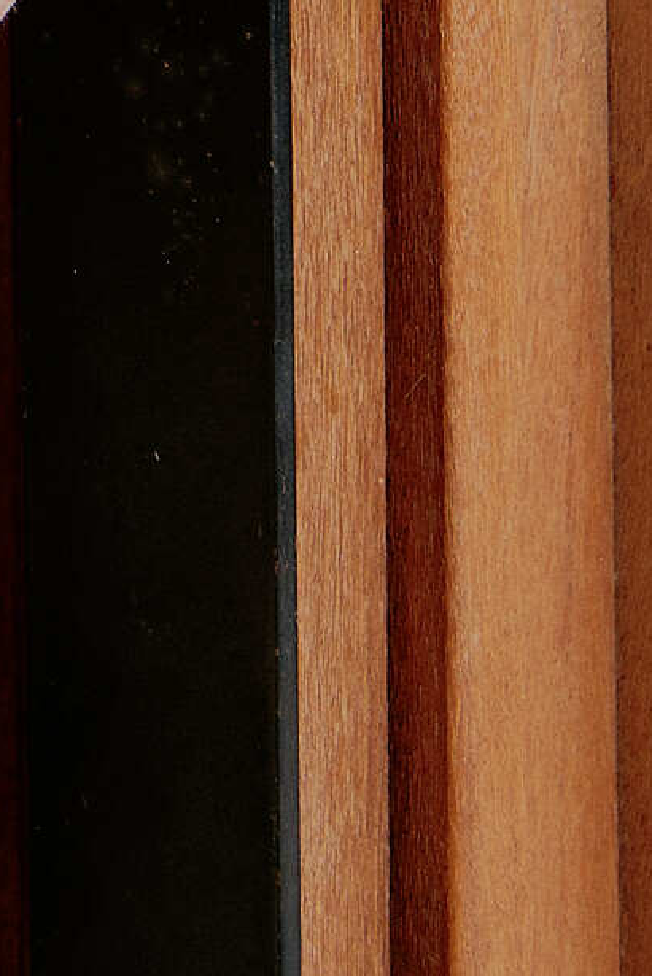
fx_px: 8547
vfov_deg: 6.2
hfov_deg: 4.2
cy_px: -1477
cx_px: -1264
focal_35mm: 315
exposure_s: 1/125
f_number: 6.3
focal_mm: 48
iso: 200
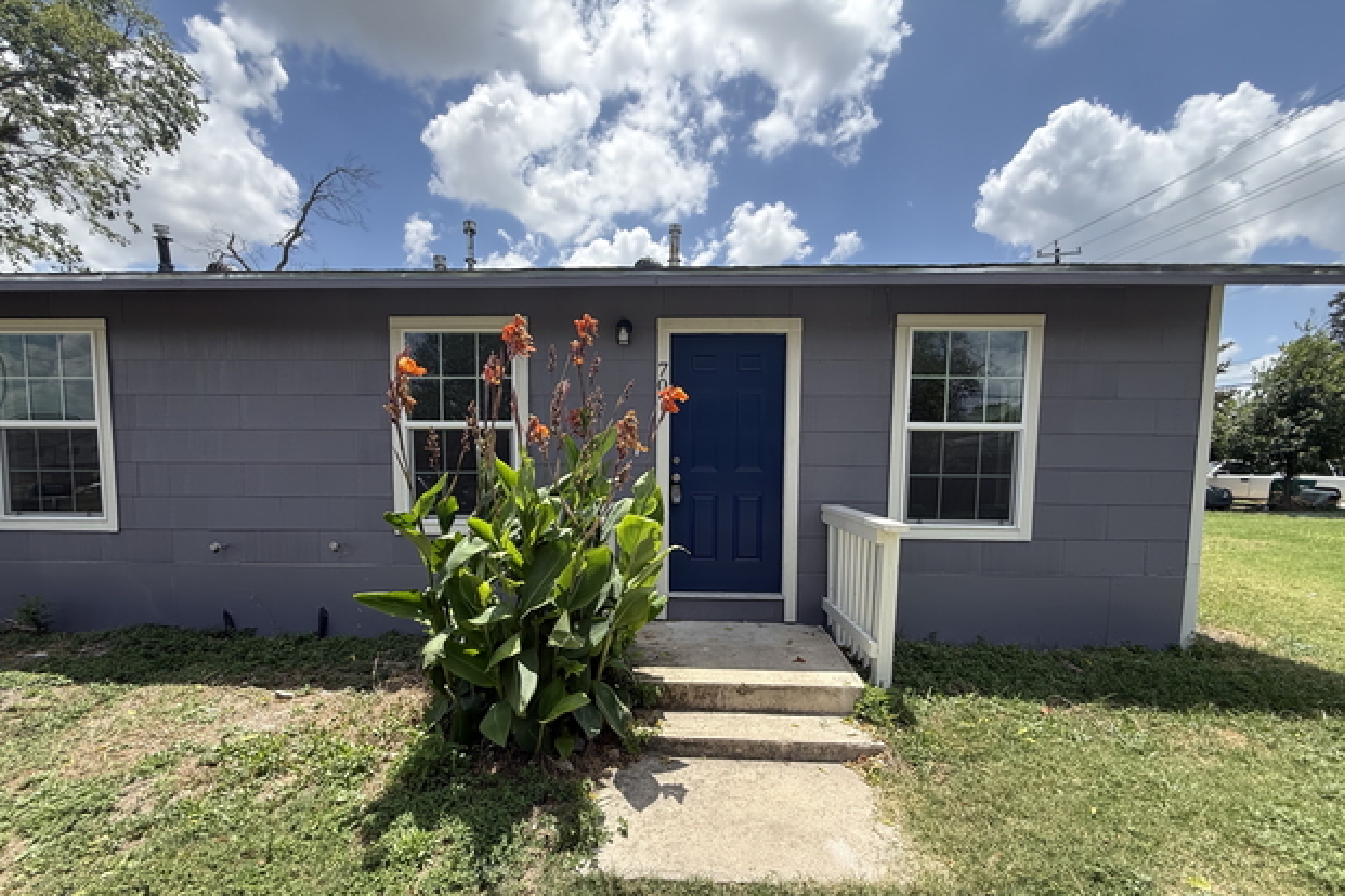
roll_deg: -0.4
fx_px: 560
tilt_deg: -4.7
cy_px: 515
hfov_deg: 100.4
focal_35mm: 15
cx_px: 656
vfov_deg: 76.8
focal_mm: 2.22
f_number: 2.2
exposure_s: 1/914
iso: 50
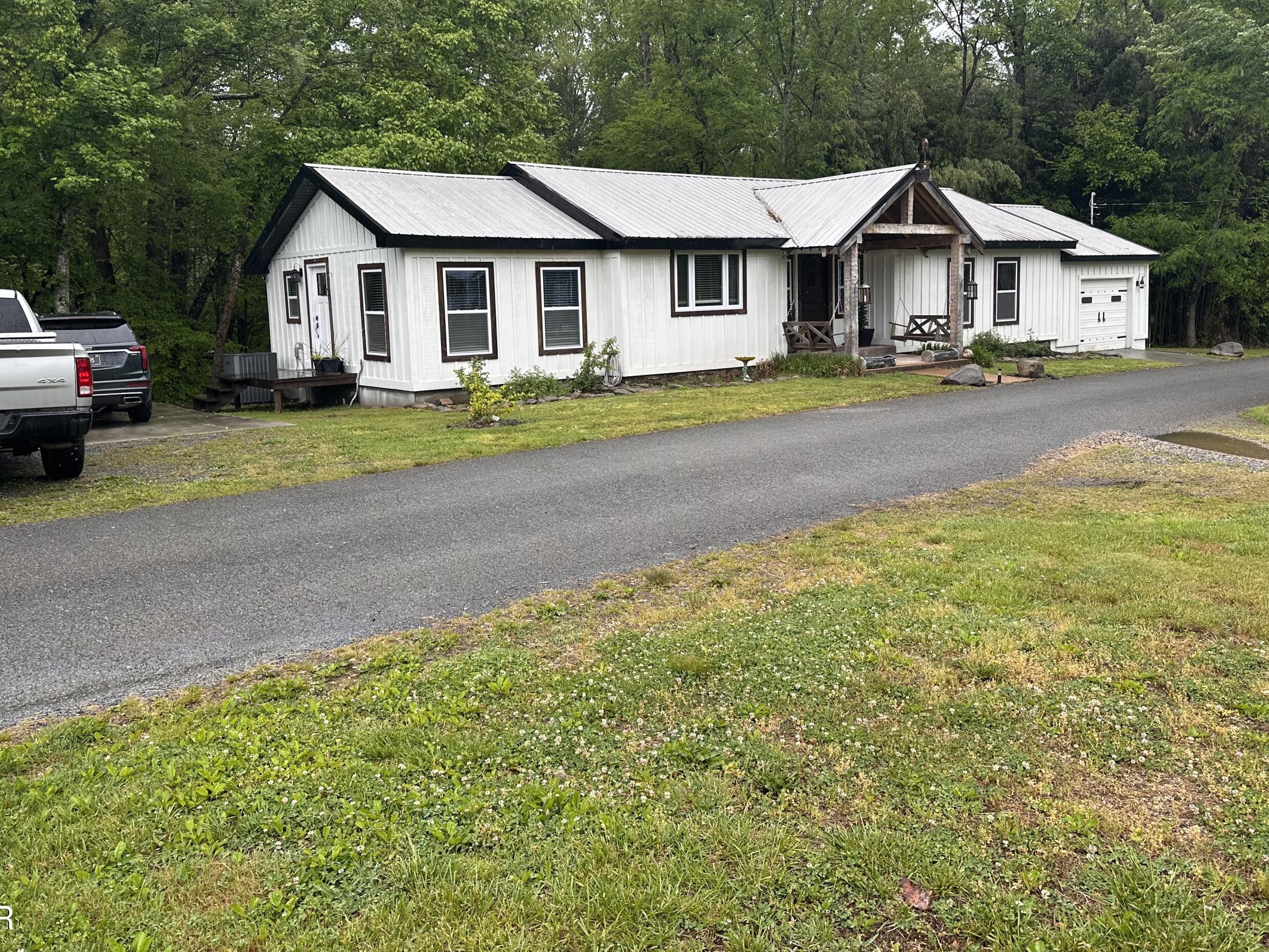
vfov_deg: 48.0
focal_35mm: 29
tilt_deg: -2.3
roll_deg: +3.9
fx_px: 1063
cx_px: 661
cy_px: 396
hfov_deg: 61.6
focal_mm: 6.86
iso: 80
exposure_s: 1/791
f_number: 1.78
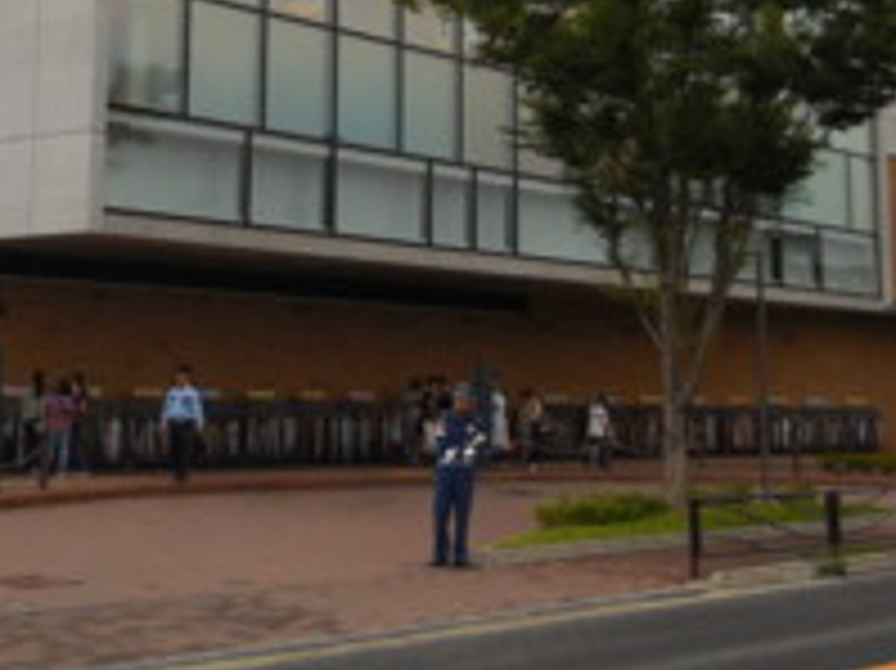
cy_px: 58
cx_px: 333
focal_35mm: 69
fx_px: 1785
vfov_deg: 20.8
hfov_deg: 28.1
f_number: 3.5
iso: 125
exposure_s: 1/320
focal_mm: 5
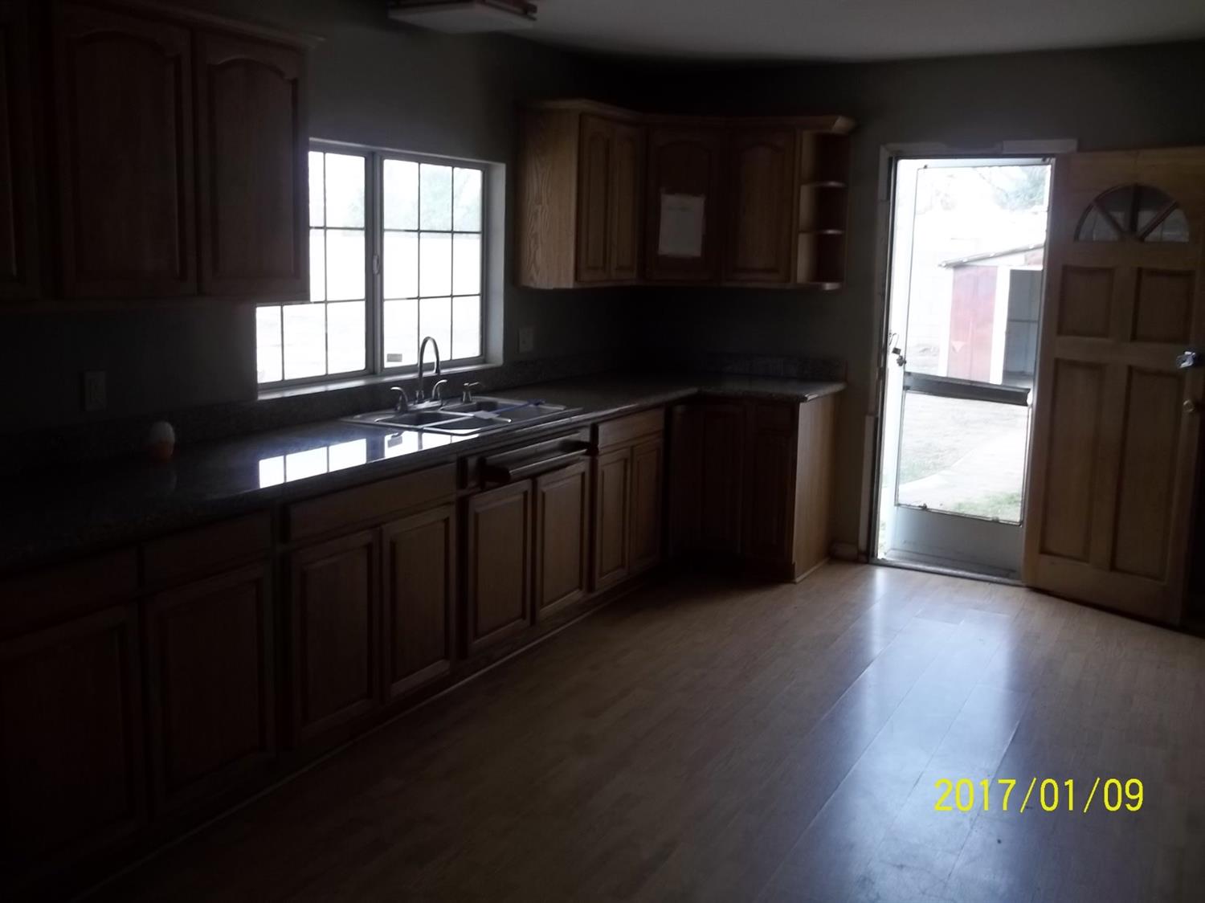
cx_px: 602
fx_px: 1114
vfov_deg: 44.1
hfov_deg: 56.8
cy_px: 452
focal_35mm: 32
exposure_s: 1/50
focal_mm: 5.7
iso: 64
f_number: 2.9
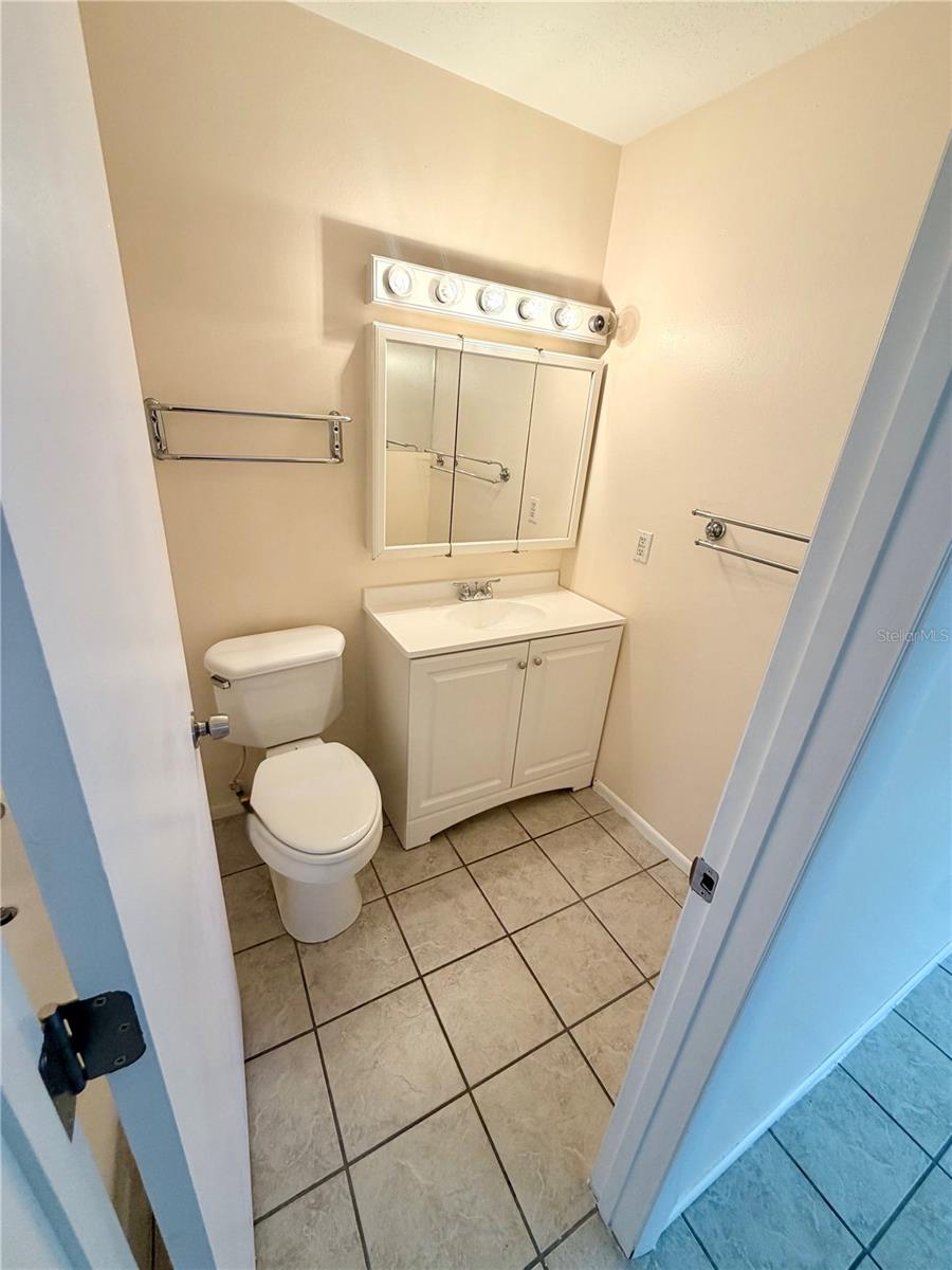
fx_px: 513
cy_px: 635
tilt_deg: -21.7
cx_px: 476
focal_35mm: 14
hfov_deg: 85.7
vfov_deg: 102.1
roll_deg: -5.2
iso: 100
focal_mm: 2.22
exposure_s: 1/120
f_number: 2.2
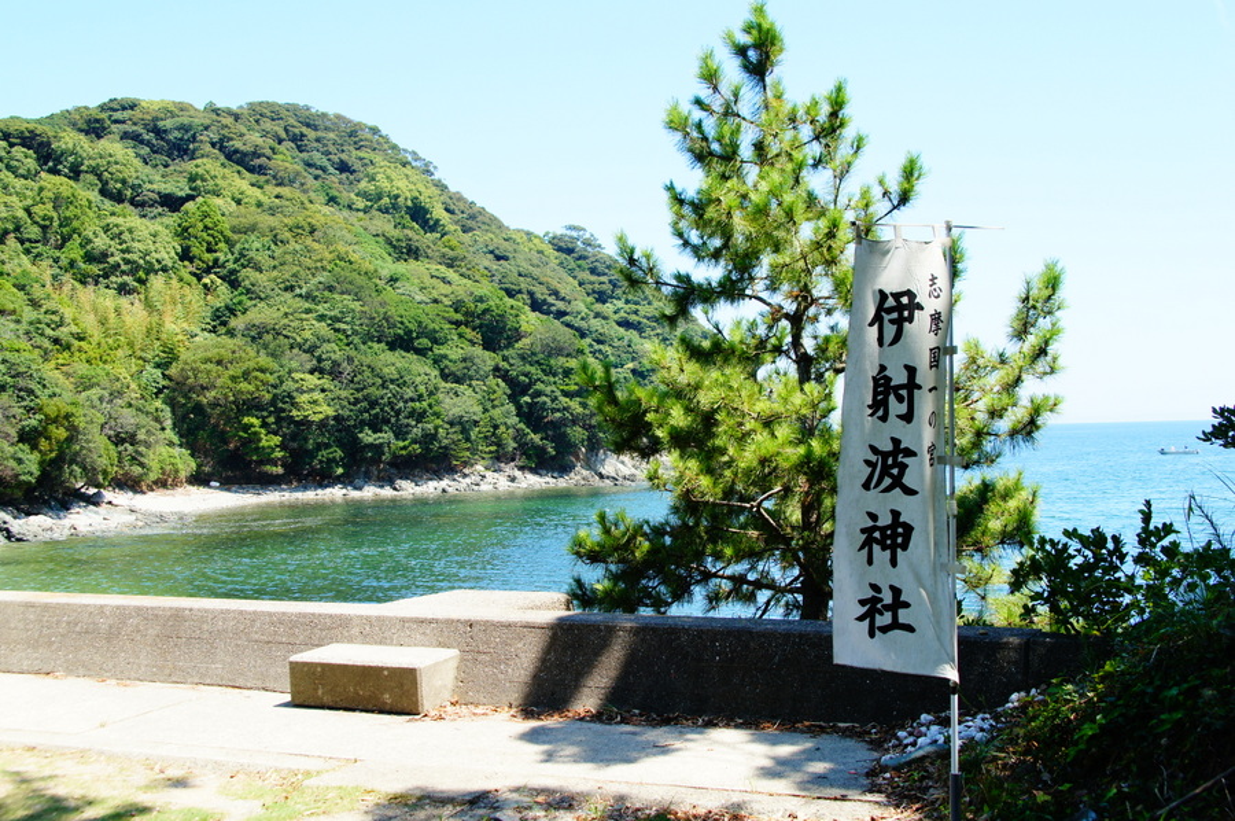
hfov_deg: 48.0
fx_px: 1388
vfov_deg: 32.9
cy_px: 410
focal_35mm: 40
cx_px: 618
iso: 200
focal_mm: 27
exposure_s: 1/200
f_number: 7.1
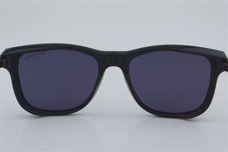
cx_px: 114
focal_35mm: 75
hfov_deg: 27.0
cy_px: 76
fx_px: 475
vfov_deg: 18.2
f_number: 32
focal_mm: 50
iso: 100
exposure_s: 1/4
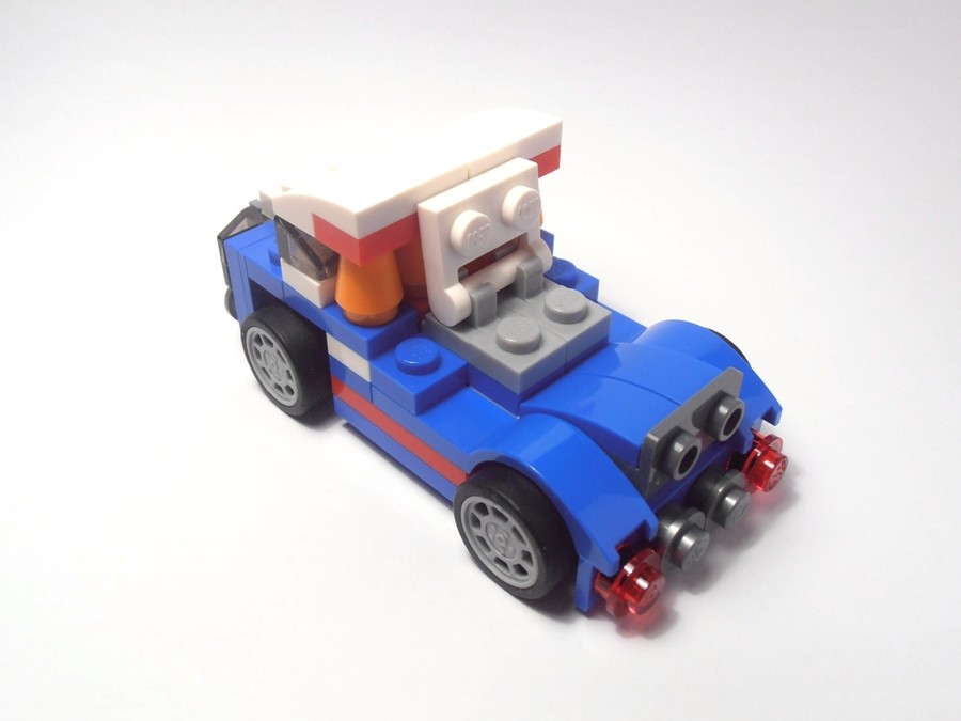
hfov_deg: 50.1
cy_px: 360
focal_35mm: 37
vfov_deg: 38.7
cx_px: 480
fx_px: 1027
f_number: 3.9
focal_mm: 6.61
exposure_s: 1/80
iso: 80
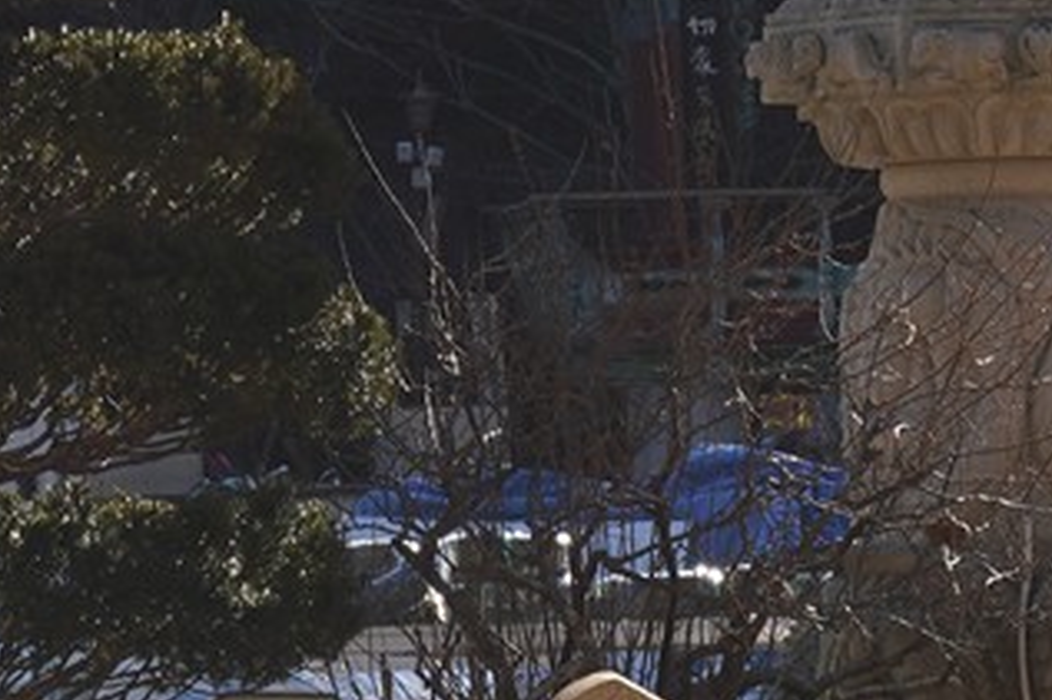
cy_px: 7
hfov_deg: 6.7
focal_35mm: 309
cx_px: 687
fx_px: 9025
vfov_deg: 4.4
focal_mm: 49
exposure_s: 1/100
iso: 200
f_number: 14
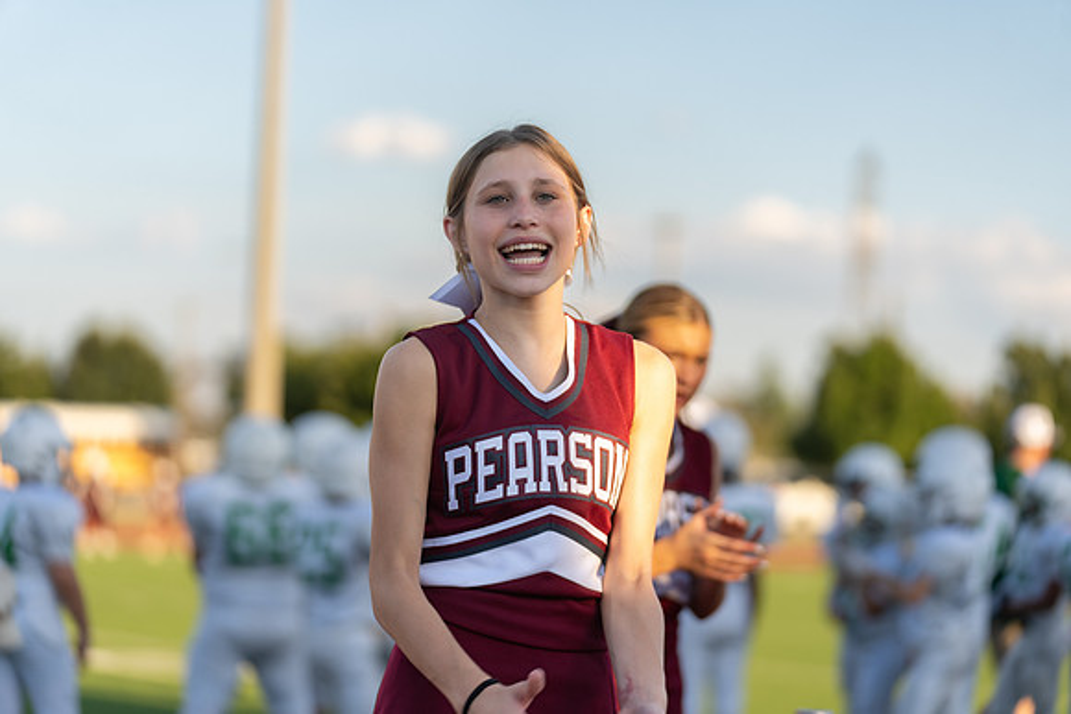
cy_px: 357
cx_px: 536
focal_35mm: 121
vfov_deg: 11.3
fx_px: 3600
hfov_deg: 16.9
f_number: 2.8
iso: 100
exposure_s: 1/640
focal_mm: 121
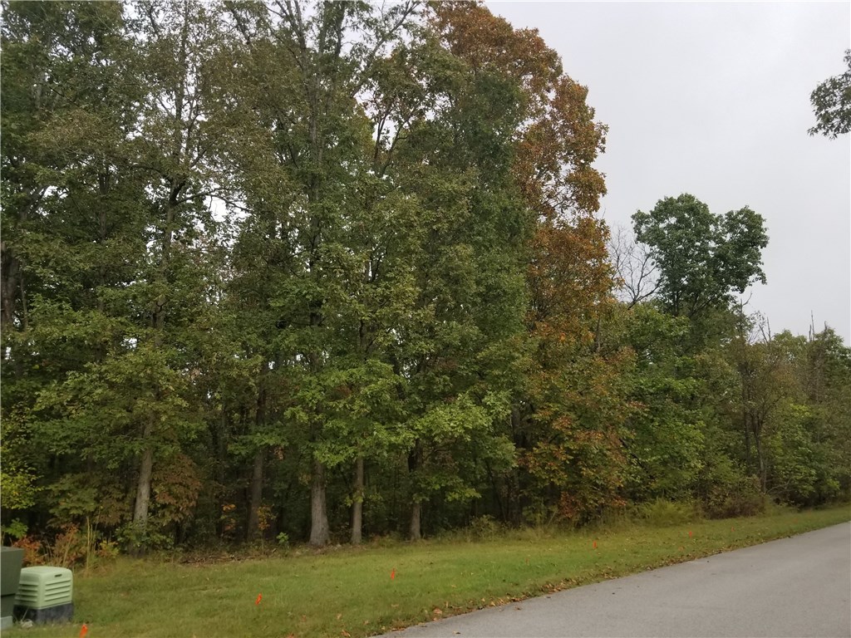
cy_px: 319
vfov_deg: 53.1
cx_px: 426
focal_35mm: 26
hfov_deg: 67.3
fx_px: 639
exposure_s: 1/431
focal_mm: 4.25
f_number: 1.7
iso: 50
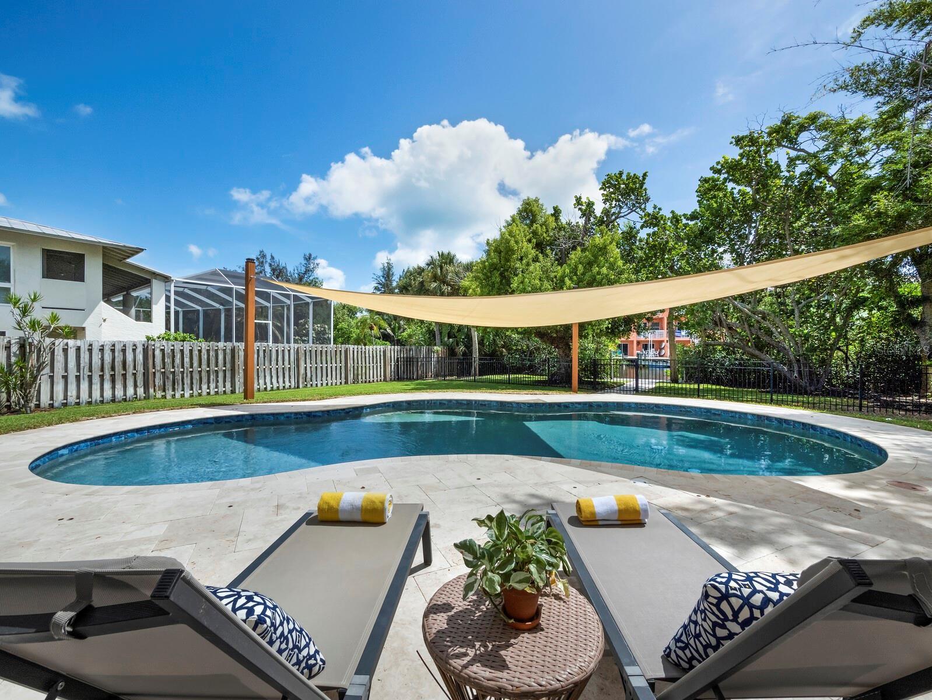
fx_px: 377
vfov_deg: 85.7
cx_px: 466
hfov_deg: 102.0
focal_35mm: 14
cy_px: 350
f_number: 11
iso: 400
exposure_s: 1/800
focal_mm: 7
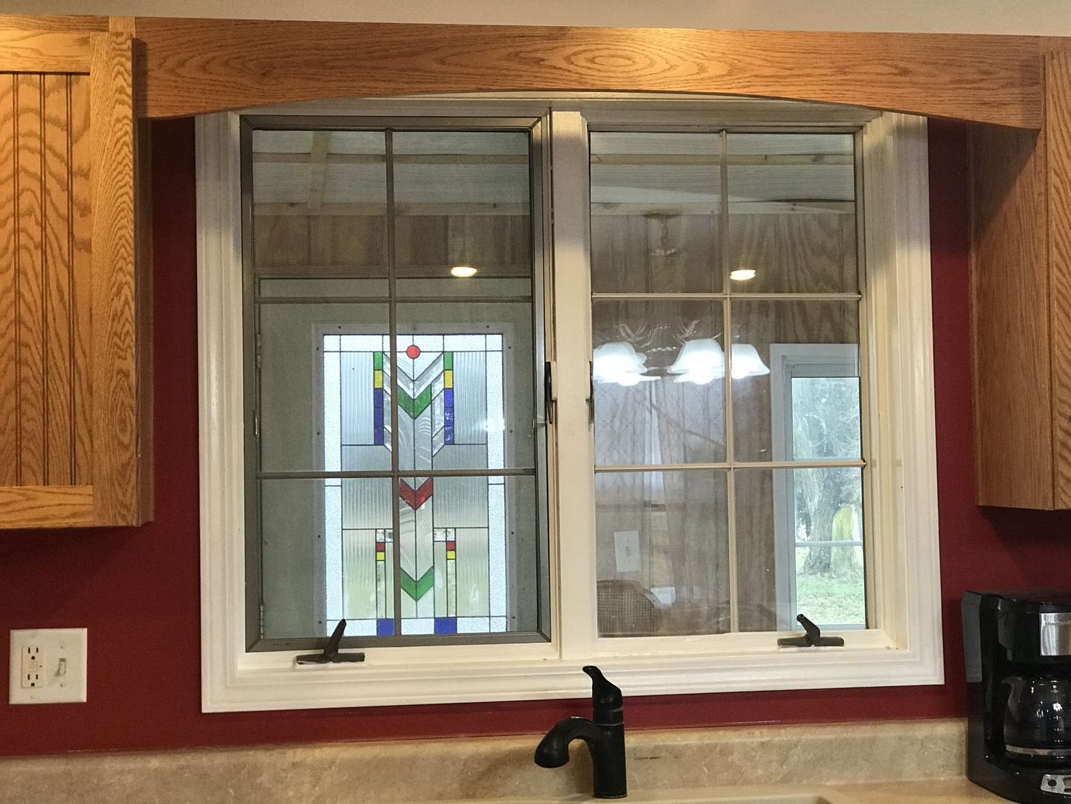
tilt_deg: +3.1
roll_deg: +1.3
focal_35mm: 57
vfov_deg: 25.7
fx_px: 1764
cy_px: 402
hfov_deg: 33.8
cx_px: 536
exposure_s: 1/60
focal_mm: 6.6
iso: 160
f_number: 2.8
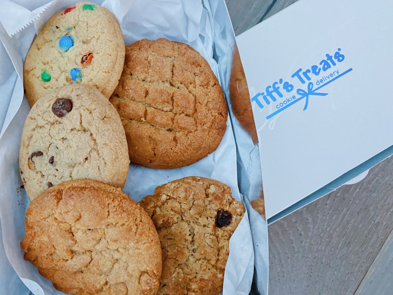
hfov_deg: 67.3
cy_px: 148
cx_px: 196
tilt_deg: -85.7
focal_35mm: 26
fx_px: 295
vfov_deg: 53.1
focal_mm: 4.25
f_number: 1.8
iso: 500
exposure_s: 1/46
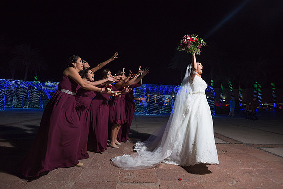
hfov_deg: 84.0
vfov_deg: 62.0
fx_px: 157
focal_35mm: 20
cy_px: 94
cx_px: 142
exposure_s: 1/125
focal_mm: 20
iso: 1600
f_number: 3.5
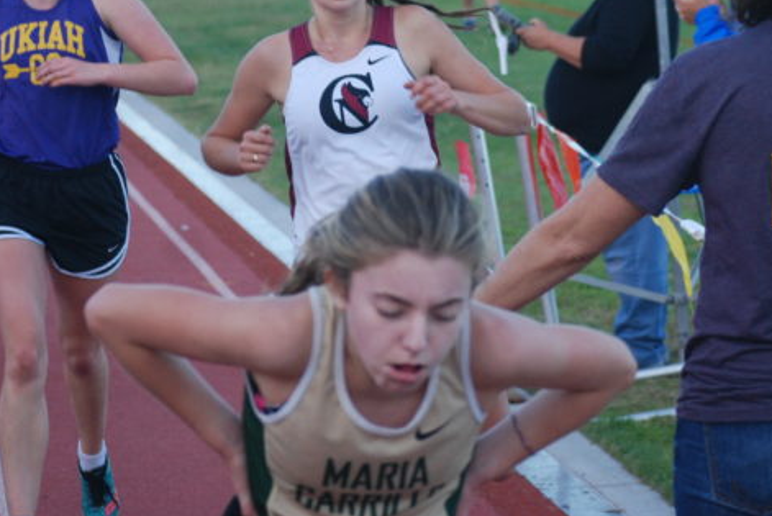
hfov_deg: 8.7
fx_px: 5044
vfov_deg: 5.8
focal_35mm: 235
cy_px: -20
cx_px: 495
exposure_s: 1/400
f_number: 5
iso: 400
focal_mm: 72
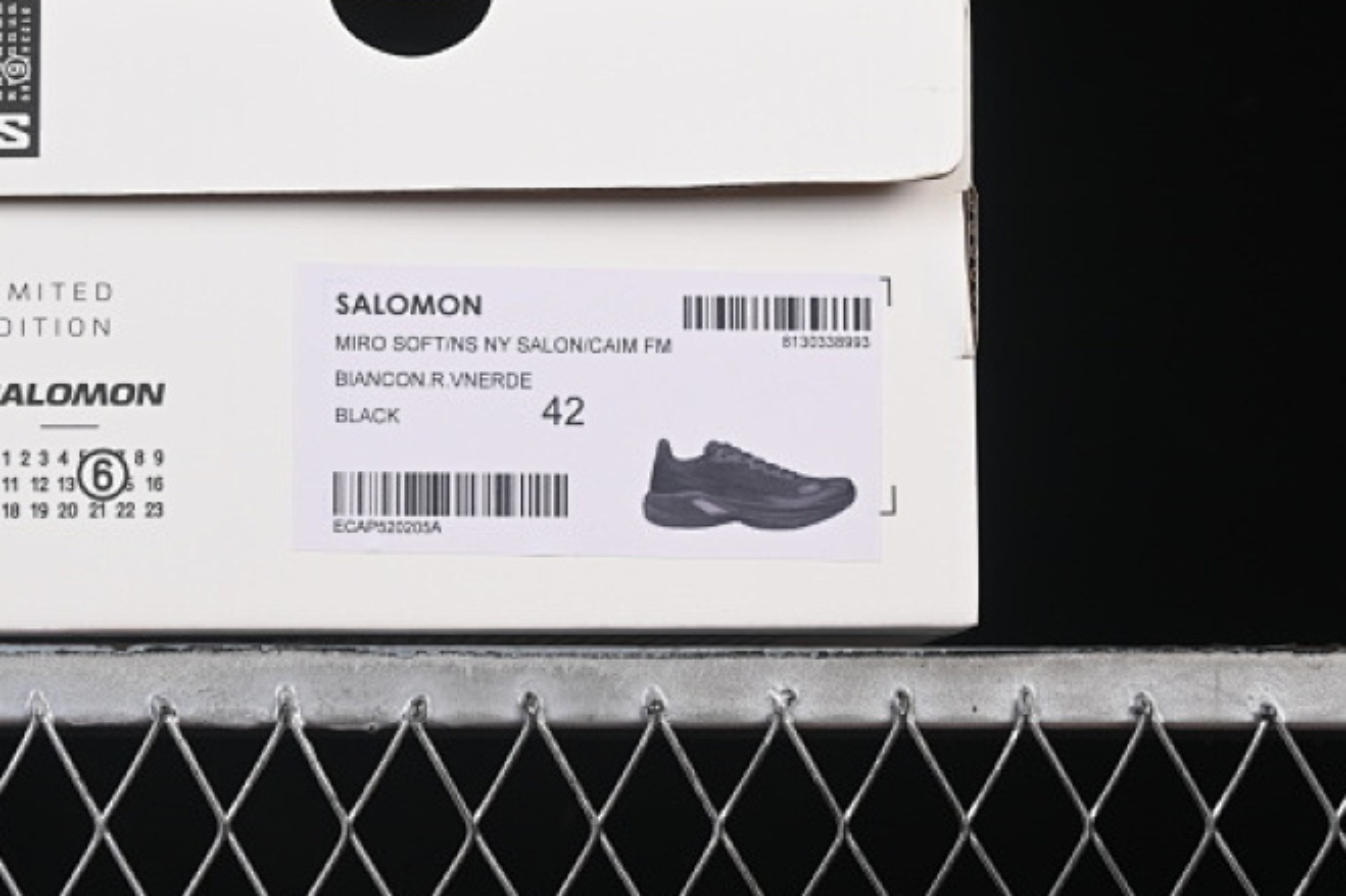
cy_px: 192
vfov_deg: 11.1
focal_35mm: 123
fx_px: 4597
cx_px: 411
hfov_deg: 16.6
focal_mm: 50
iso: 160
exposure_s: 1/80
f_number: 8
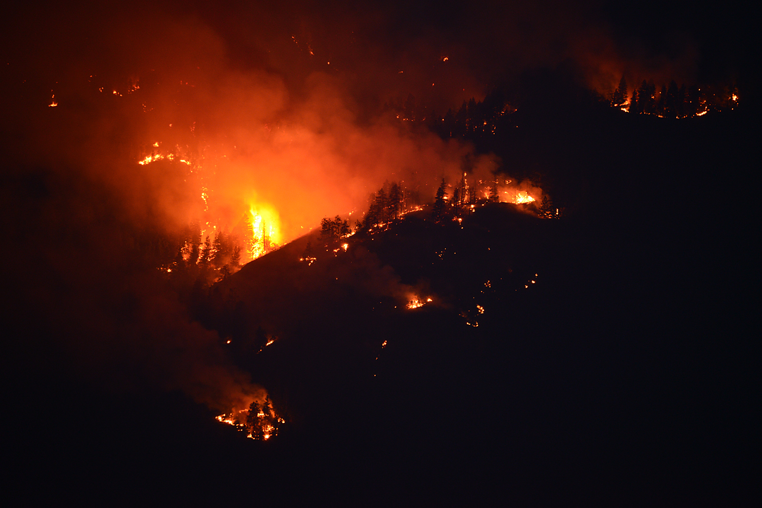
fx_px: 6351
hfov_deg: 6.9
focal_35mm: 300
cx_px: 381
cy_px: 254
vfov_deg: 4.6
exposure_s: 1/2.5
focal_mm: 300
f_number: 5.6
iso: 1000
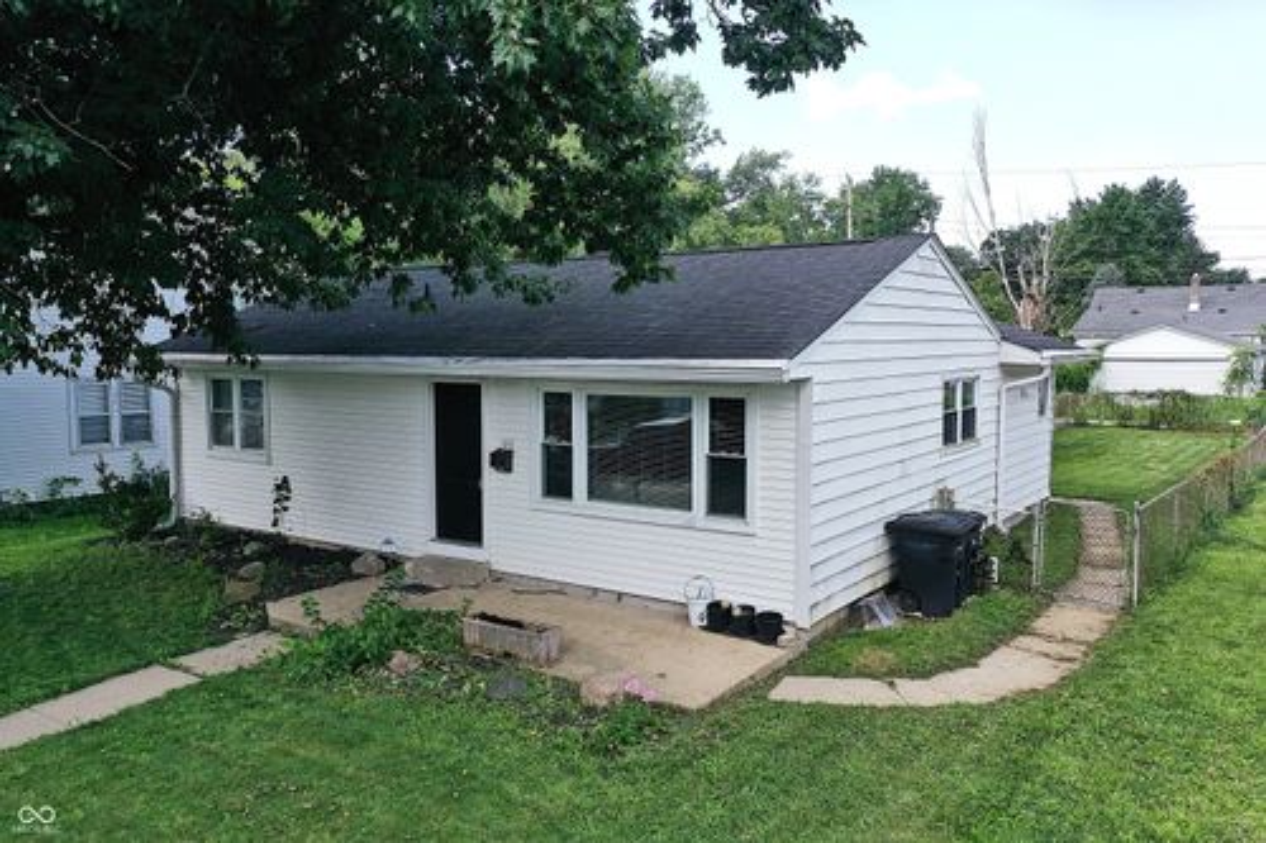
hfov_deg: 65.5
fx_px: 984
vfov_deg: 46.4
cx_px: 633
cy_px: 422
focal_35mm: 28
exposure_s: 1/200
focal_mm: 10.26
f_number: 5
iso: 100
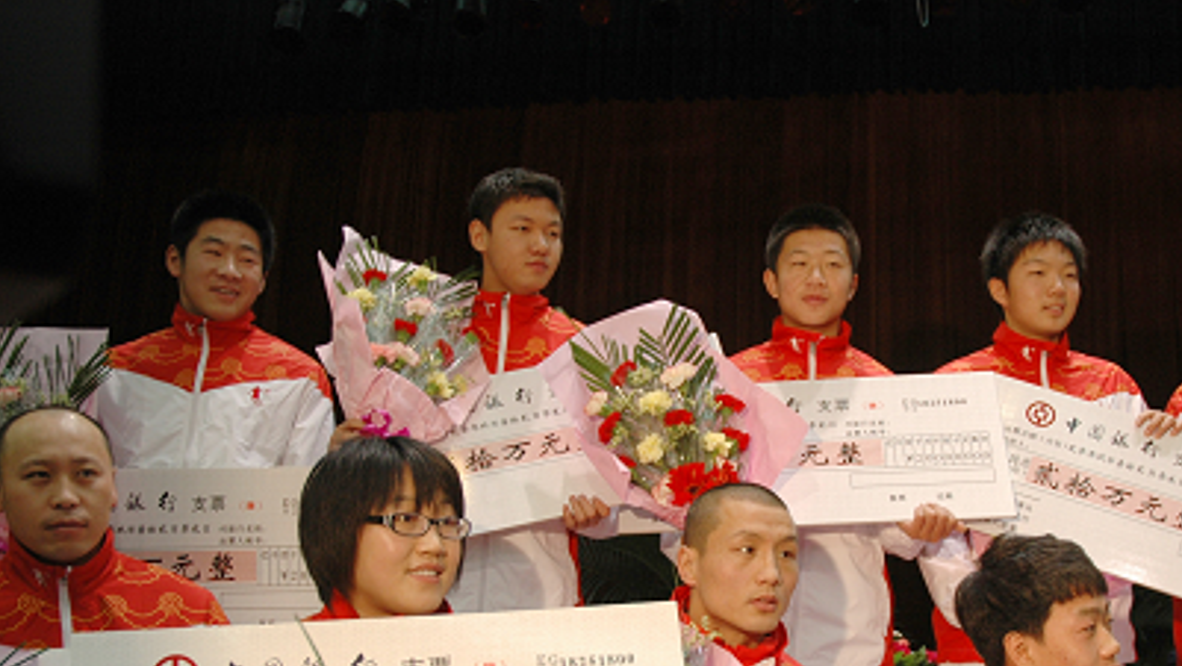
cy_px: 486
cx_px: 710
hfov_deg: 47.1
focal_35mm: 43
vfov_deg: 27.4
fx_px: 1348
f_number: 3.8
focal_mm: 22
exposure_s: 1/30
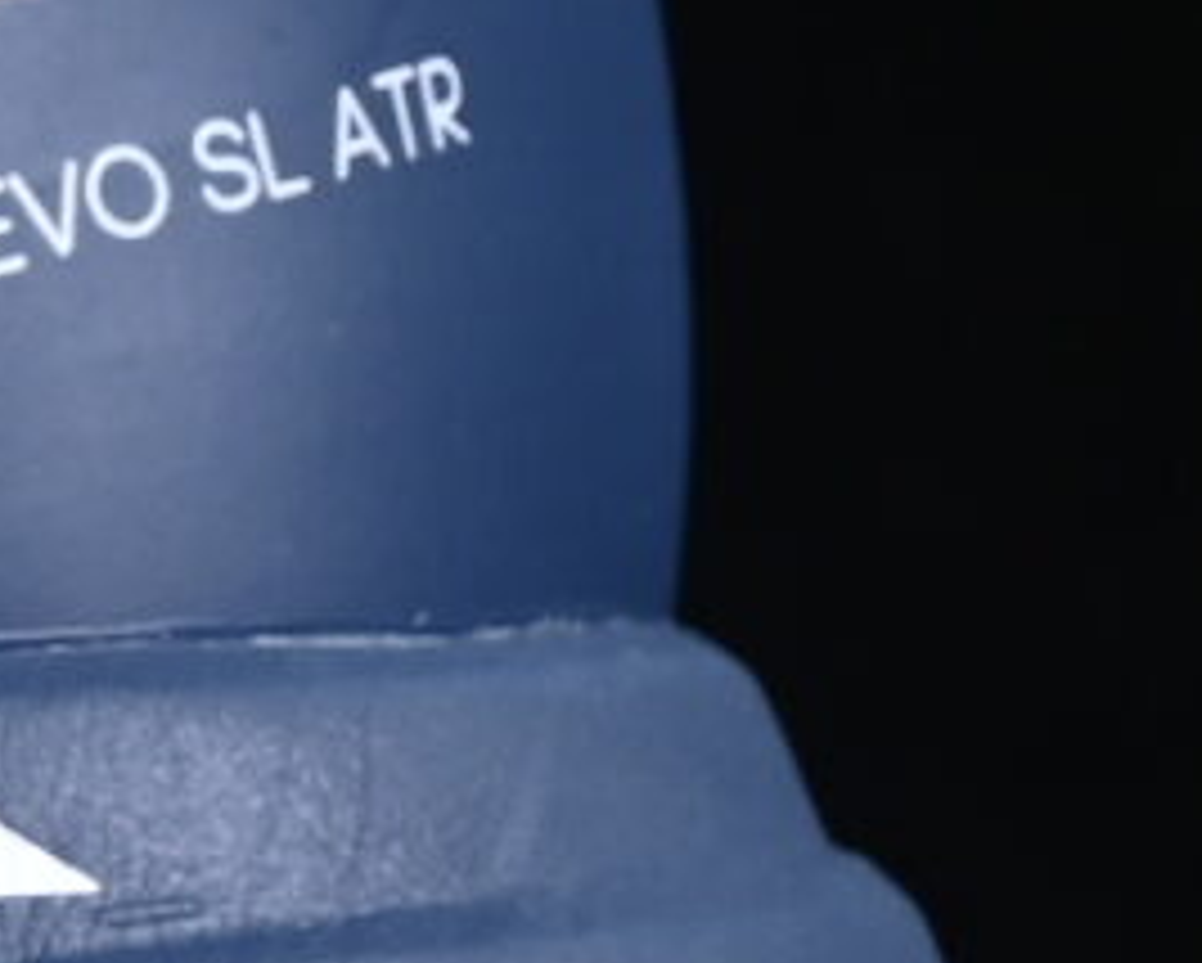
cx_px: -2841
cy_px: -308
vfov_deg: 2.3
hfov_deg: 2.8
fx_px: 23995
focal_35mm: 674
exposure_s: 1/60
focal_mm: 50
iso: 160
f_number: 6.3
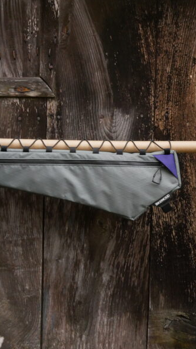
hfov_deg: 27.1
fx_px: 407
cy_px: 173
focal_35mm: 44
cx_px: 83
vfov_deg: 46.4
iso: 3200
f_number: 13
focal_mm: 20
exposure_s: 1/80
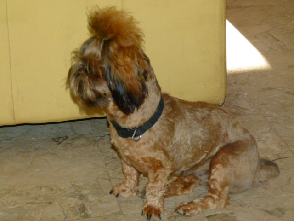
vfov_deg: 12.1
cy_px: 110
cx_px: 147
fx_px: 1036
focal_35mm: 122
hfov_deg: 16.1
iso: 400
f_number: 3.6
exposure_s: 1/125
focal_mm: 21.9
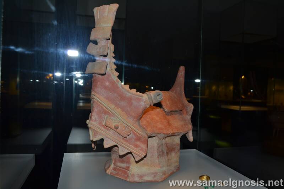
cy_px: 94
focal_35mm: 30
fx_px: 237
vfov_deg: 43.6
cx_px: 142
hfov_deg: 61.9
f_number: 8
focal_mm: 20
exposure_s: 1/60
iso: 100
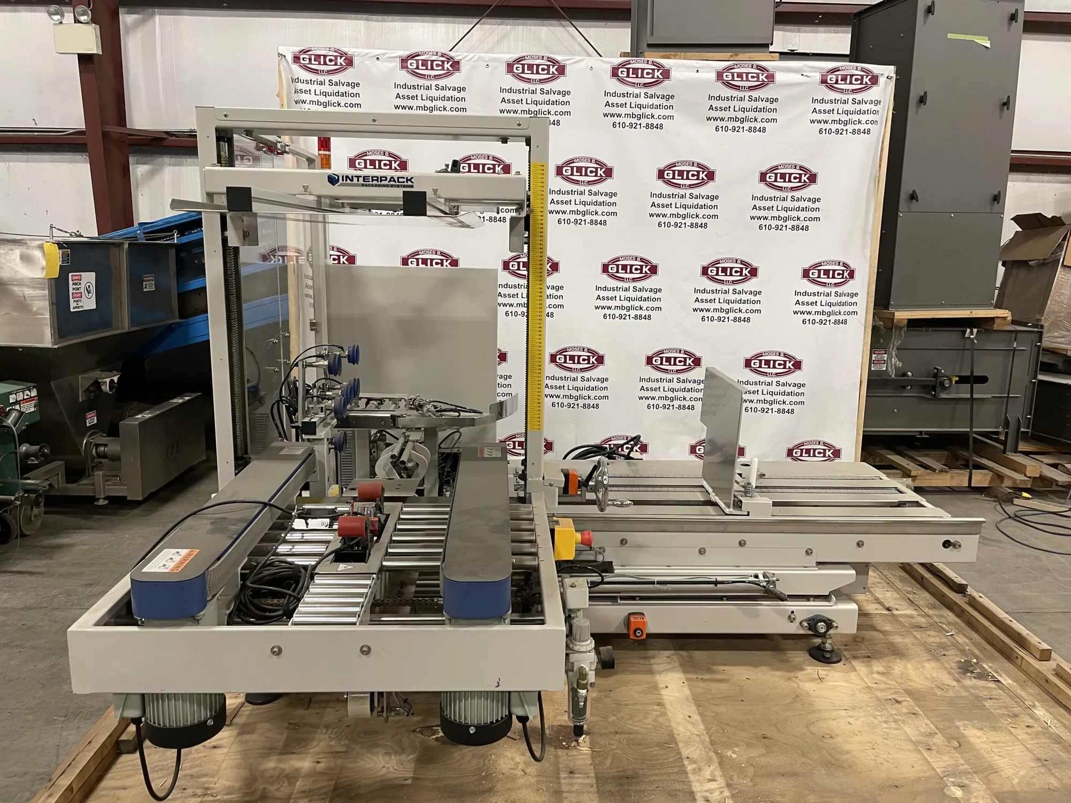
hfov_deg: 67.3
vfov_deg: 53.1
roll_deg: -0.3
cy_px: 402
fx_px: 804
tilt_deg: -10.8
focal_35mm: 26
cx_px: 536
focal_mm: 4.2
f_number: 1.6
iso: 160
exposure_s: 1/60
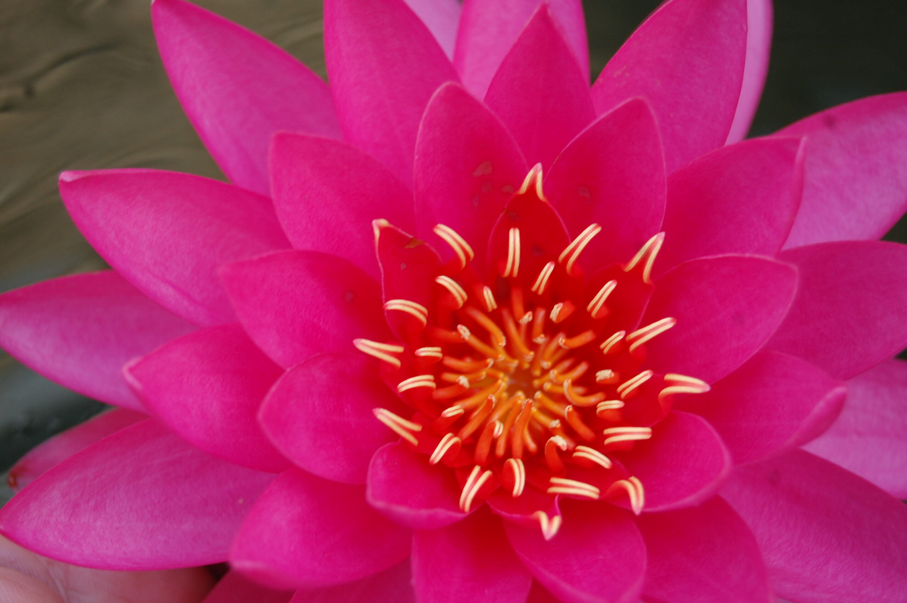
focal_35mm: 82
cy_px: 302
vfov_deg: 16.5
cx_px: 454
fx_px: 2077
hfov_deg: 24.6
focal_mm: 55
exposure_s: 1/200
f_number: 5.6
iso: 400
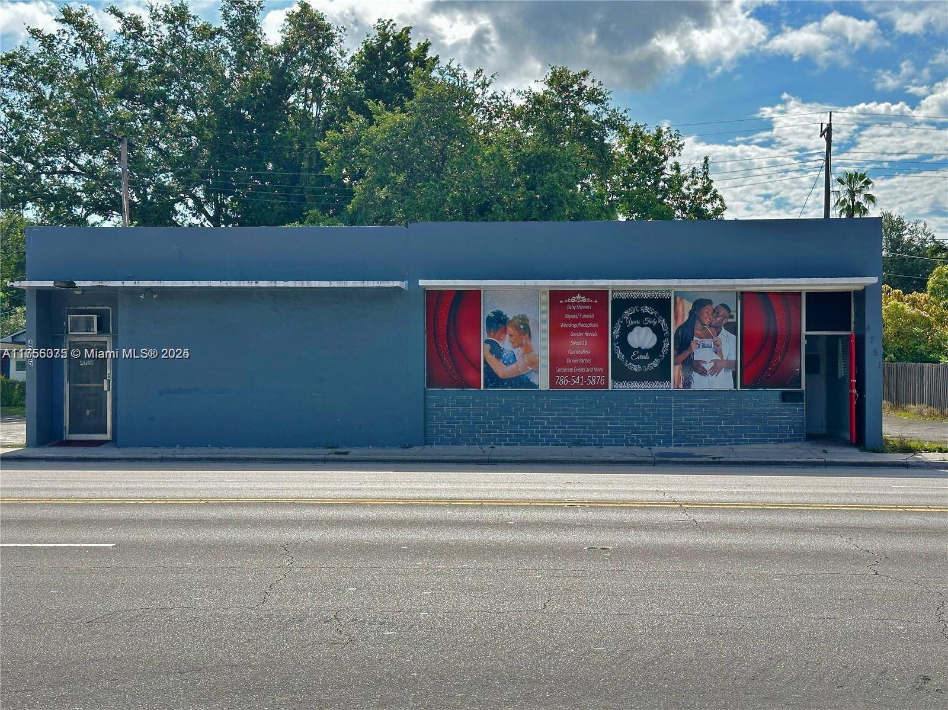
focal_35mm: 48
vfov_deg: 30.3
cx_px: 474
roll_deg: -0.6
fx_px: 1314
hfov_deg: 39.7
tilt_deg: -0.3
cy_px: 355
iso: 64
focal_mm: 6.86
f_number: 1.78
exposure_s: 1/3876
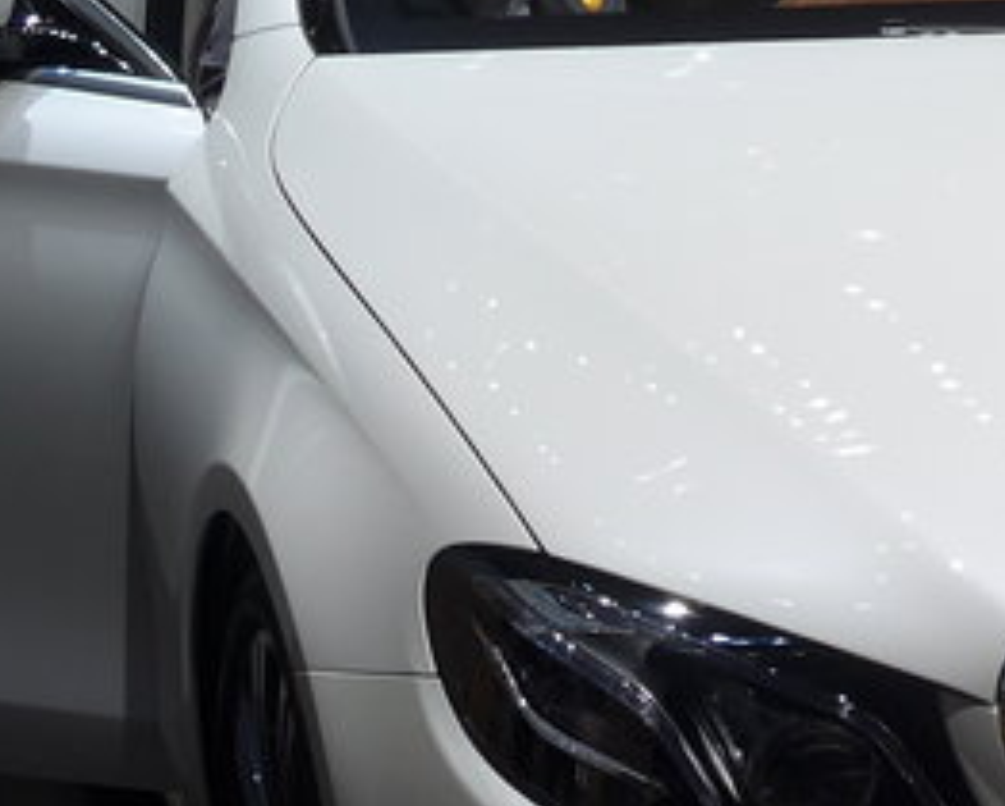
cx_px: 871
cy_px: 484
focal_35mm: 152
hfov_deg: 12.6
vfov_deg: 10.2
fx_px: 4524
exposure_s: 1/320
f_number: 2.8
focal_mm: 7
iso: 80
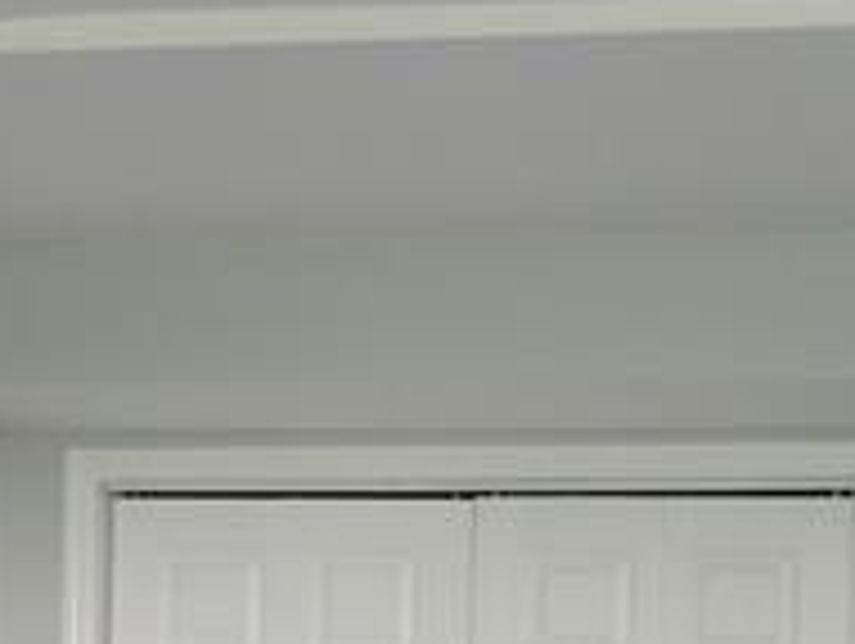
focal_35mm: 84
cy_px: 887
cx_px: 806
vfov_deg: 16.4
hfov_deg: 22.6
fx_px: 2077
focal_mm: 4.5
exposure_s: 1/30
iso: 180
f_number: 3.7
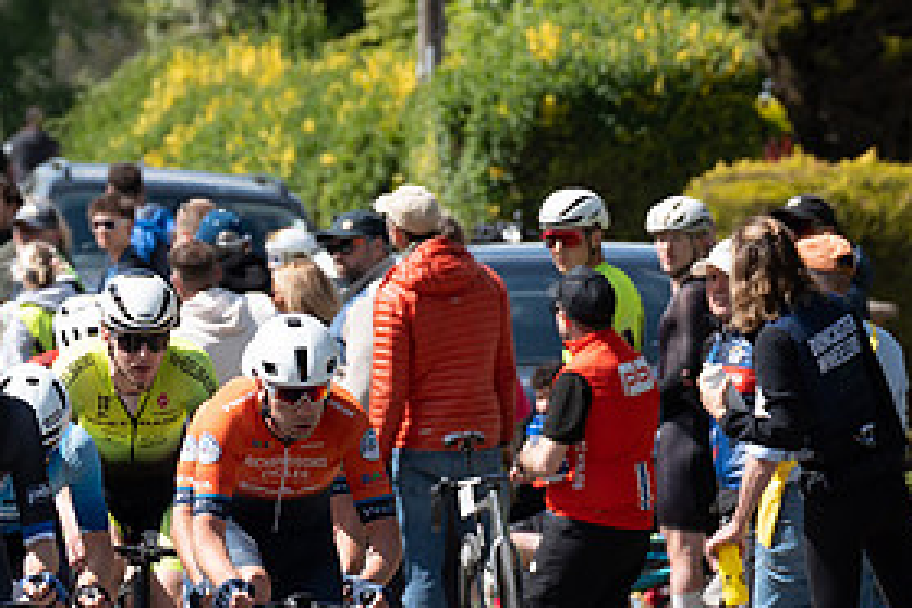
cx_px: 193
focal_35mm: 673
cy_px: 606
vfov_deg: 2.0
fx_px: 17048
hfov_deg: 3.1
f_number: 5.6
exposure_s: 1/1000
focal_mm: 200
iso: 250
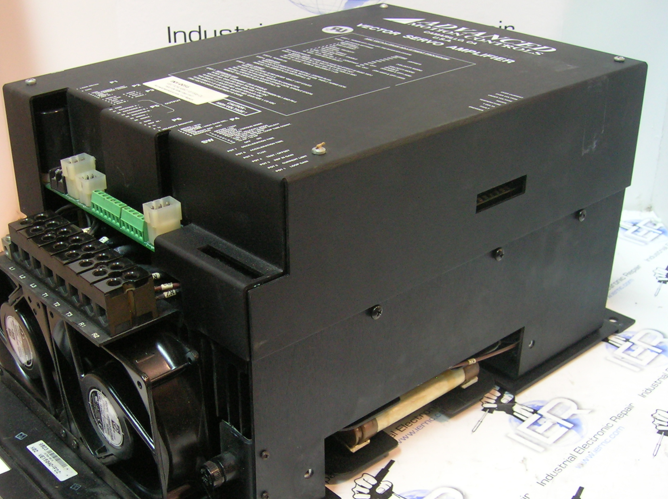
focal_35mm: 47
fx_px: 906
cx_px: 297
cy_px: 308
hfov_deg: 40.4
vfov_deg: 30.7
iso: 130
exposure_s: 1/4
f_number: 2.9
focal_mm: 5.7
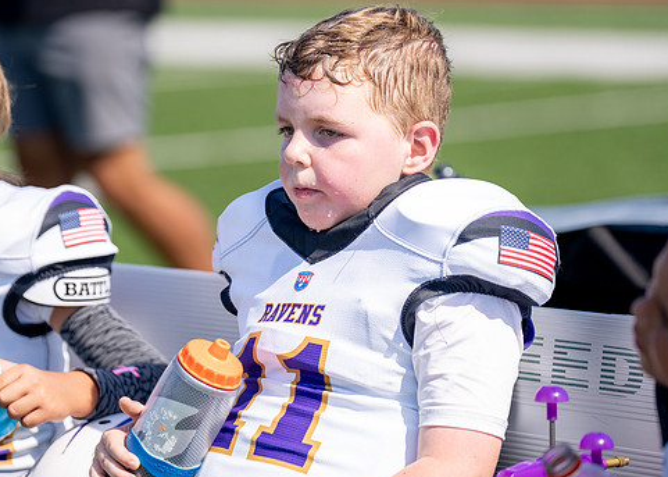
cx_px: 318
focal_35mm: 209
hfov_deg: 9.6
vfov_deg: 6.9
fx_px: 3963
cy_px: 215
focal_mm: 151
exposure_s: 1/2000
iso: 200
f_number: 2.8
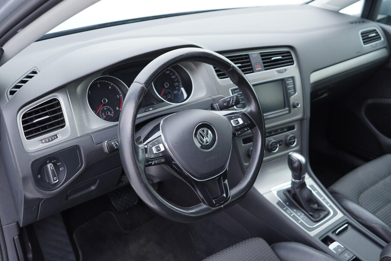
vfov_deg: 36.9
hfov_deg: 53.1
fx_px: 391
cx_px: 196
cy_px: 130
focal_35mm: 36
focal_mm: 24
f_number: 2.8
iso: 200
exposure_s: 1/40
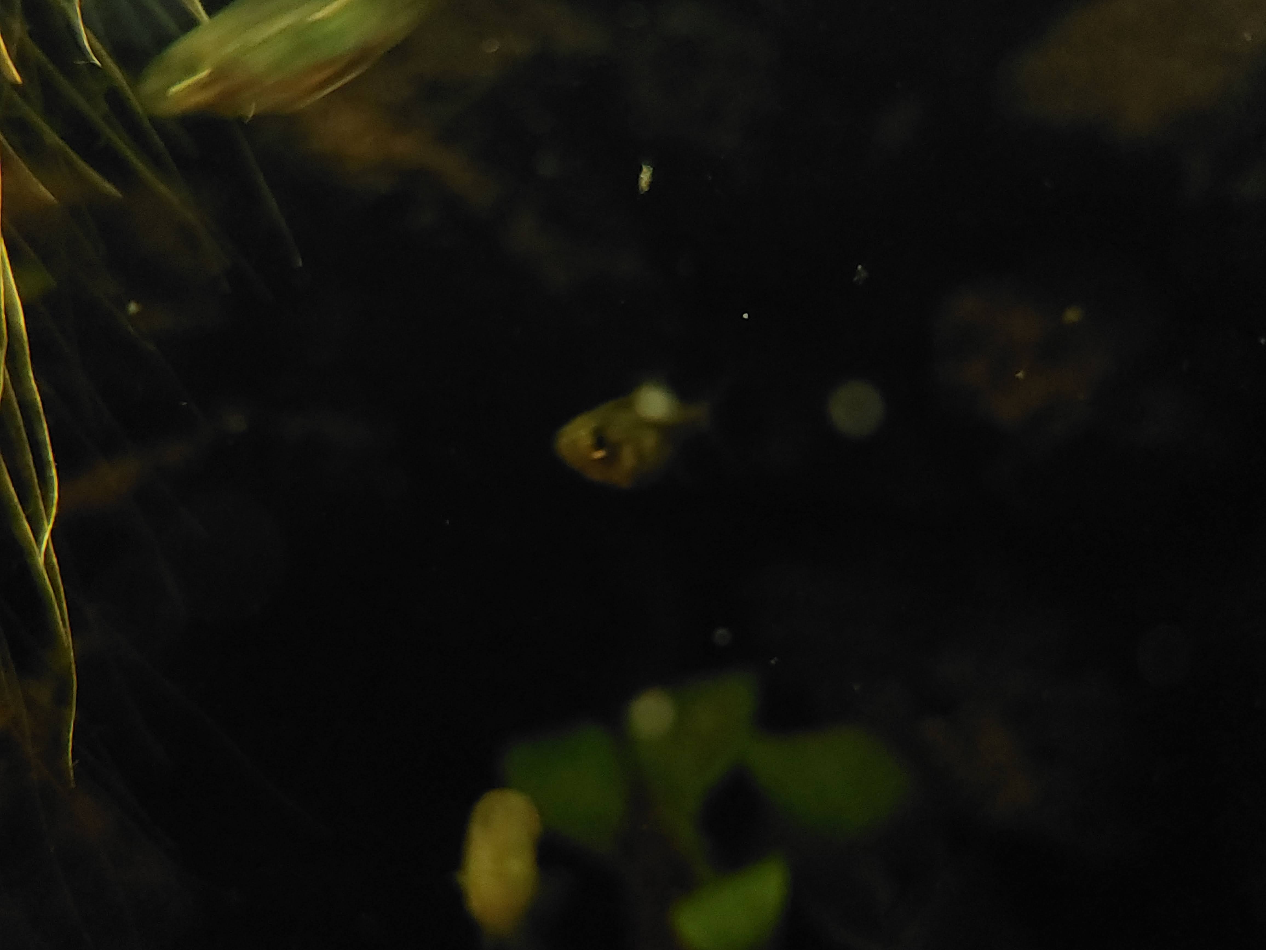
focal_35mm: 24
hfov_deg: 71.6
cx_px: 633
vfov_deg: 56.8
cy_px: 475
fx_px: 878
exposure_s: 1/50
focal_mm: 5.23
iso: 500
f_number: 1.8
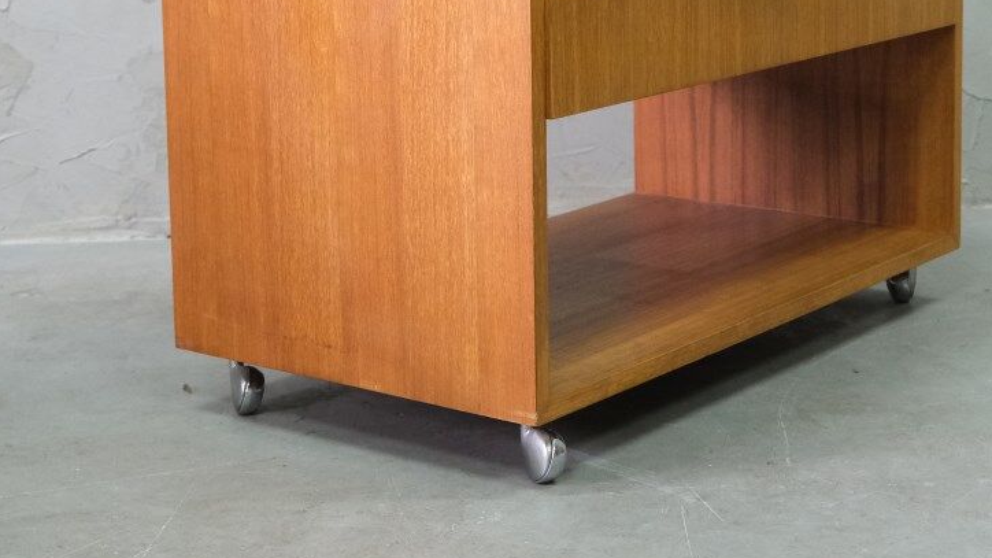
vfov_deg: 14.8
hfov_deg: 26.2
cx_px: 552
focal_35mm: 81
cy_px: 84
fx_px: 2130
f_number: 4
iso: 3200
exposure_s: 1/42
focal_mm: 29.2
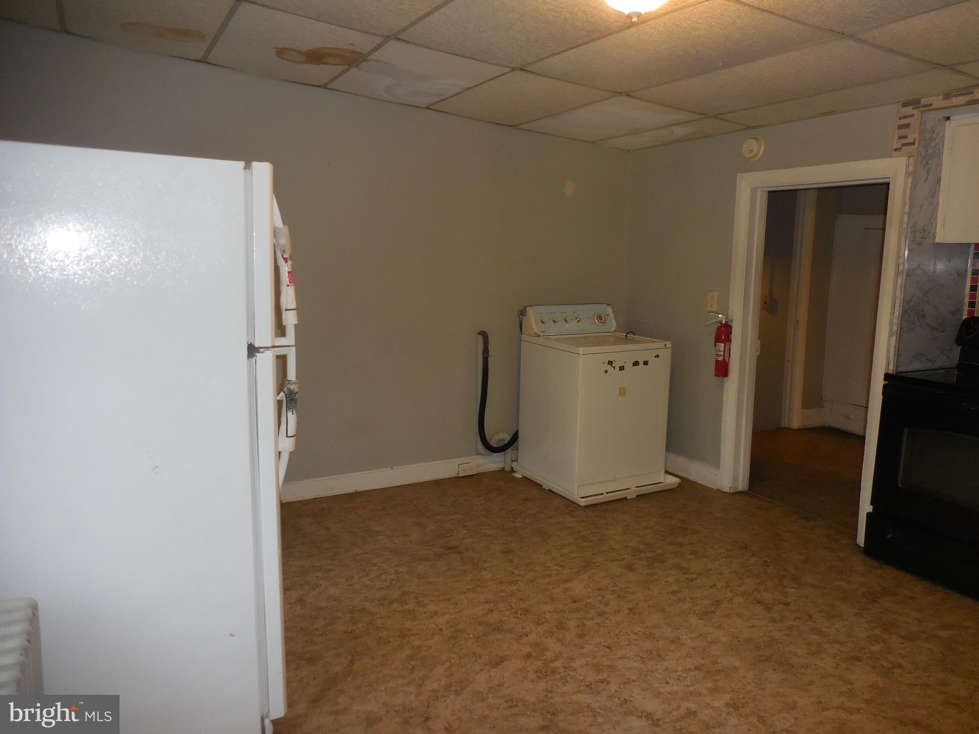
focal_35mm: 25
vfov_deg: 54.9
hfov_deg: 69.4
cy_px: 367
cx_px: 490
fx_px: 707
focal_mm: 4.5
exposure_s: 1/25
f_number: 3.7
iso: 250
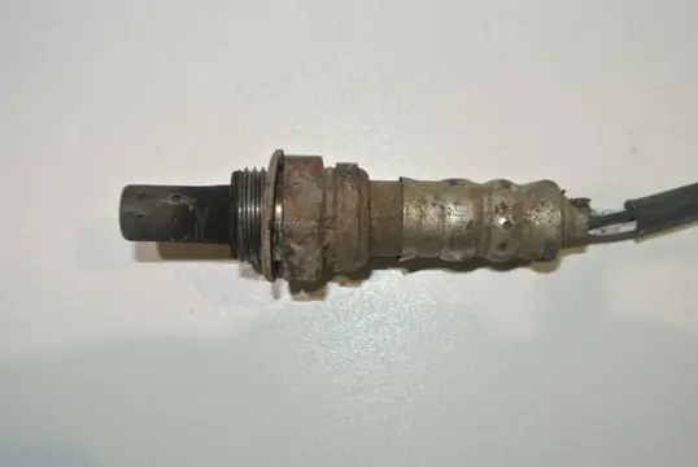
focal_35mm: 44
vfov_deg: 30.6
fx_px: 854
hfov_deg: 44.5
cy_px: 234
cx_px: 349
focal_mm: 16.3
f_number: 4.2
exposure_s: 1/60
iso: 200
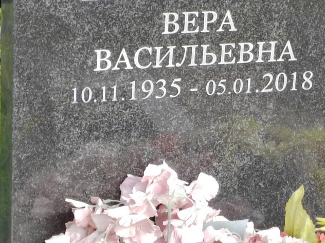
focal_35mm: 152
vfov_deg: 9.8
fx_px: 1427
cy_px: 110
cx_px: 192
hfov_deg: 13.0
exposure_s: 1/440
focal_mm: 5.52
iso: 100
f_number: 1.9
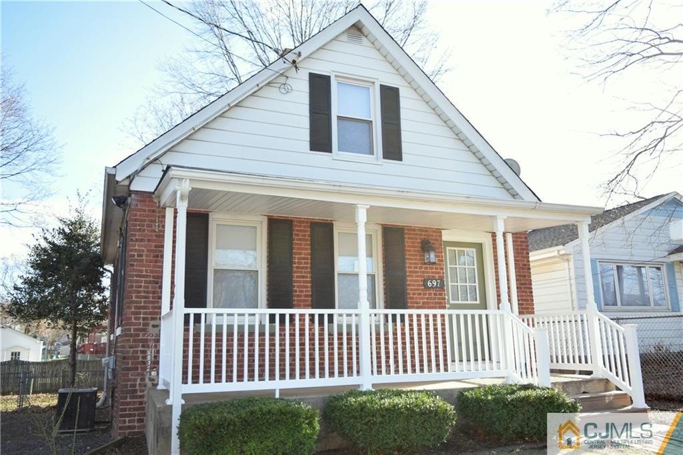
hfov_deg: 67.4
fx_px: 512
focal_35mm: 27
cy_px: 228
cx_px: 342
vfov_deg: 47.9
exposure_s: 1/200
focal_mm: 18
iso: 100
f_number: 3.5
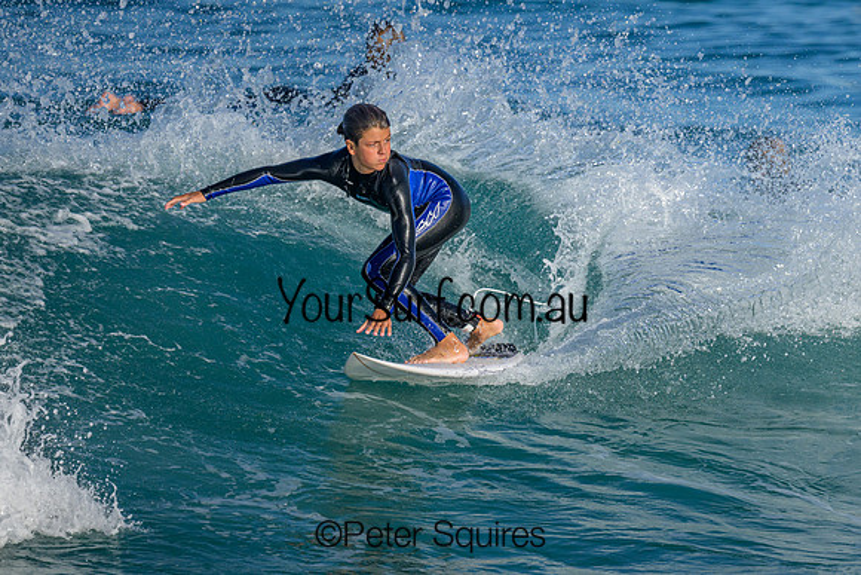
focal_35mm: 1093
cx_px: 570
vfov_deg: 1.3
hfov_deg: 1.9
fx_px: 26141
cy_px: 350
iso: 450
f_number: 8
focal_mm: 800
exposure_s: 1/2000
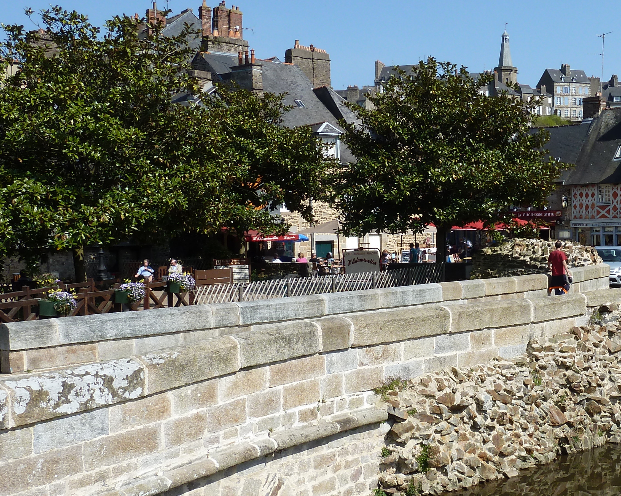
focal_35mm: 52
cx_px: 465
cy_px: 282
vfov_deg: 29.1
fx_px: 956
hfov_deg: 35.2
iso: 80
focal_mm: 5
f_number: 4.5
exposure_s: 1/500
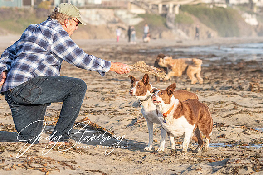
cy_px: 148
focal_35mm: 293
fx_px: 2144
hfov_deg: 7.0
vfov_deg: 4.7
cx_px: 95
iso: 800
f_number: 6.3
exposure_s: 1/1600
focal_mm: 150
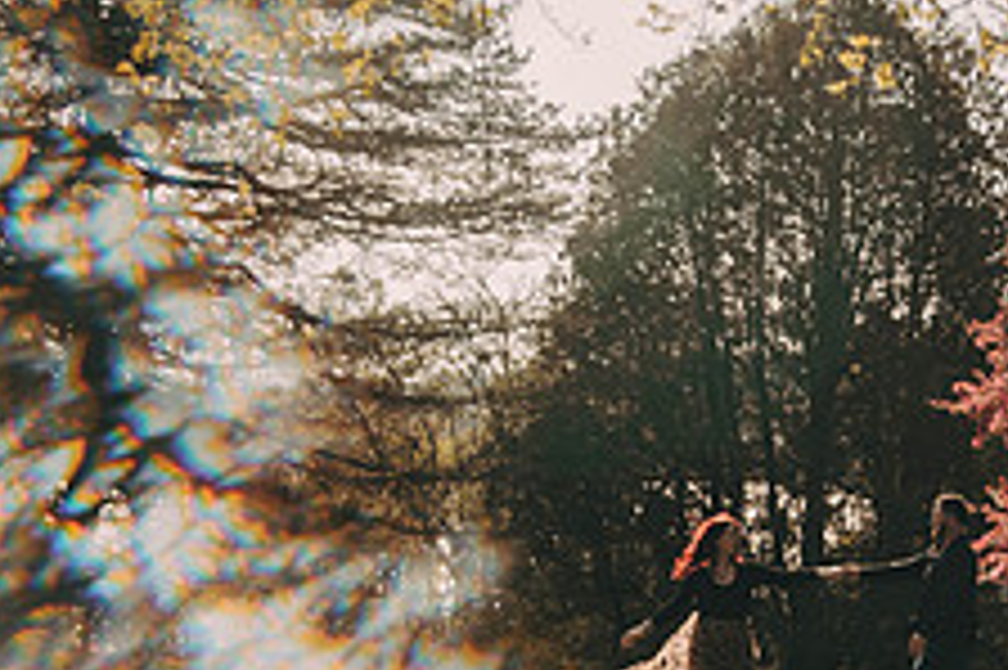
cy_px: 571
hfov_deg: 16.1
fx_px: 3553
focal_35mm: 127
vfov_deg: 10.7
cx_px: 635
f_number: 2.8
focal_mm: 44
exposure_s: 1/4000
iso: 400
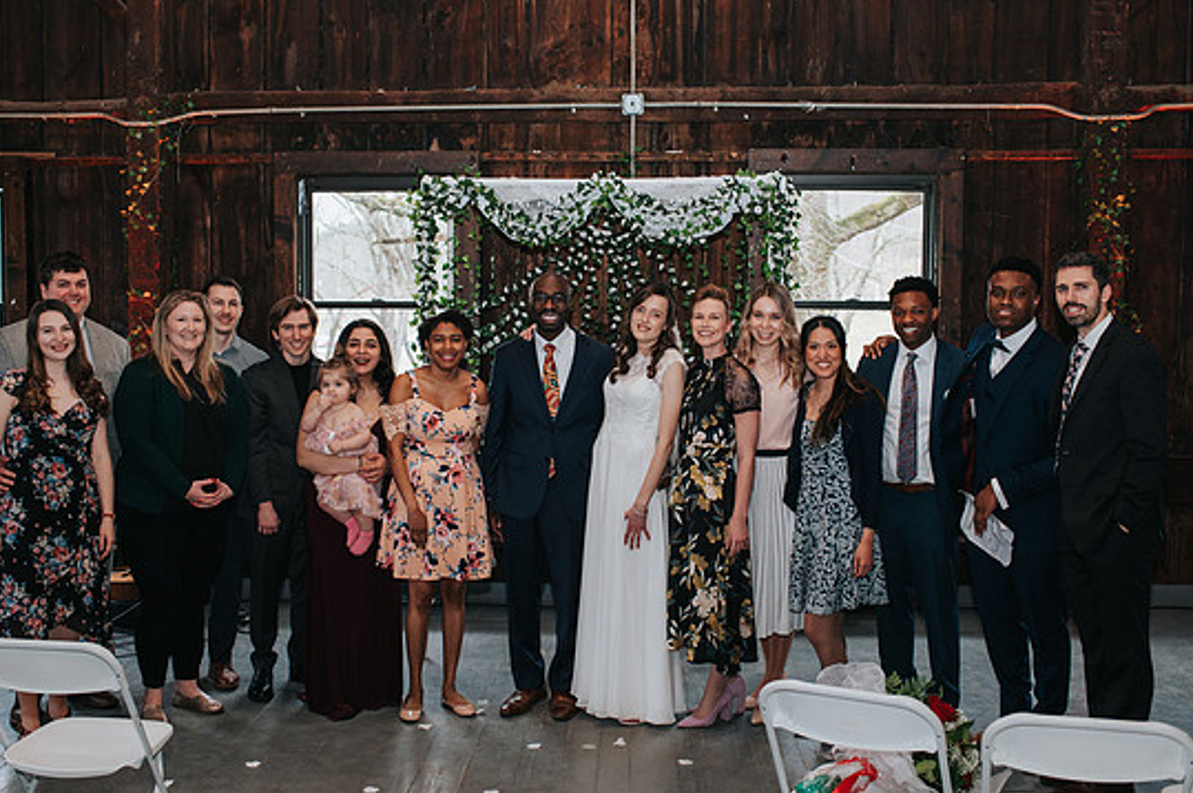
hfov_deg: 47.4
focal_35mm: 41
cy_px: 383
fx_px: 1357
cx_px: 563
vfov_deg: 32.5
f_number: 3.2
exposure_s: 1/200
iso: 1000
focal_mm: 35
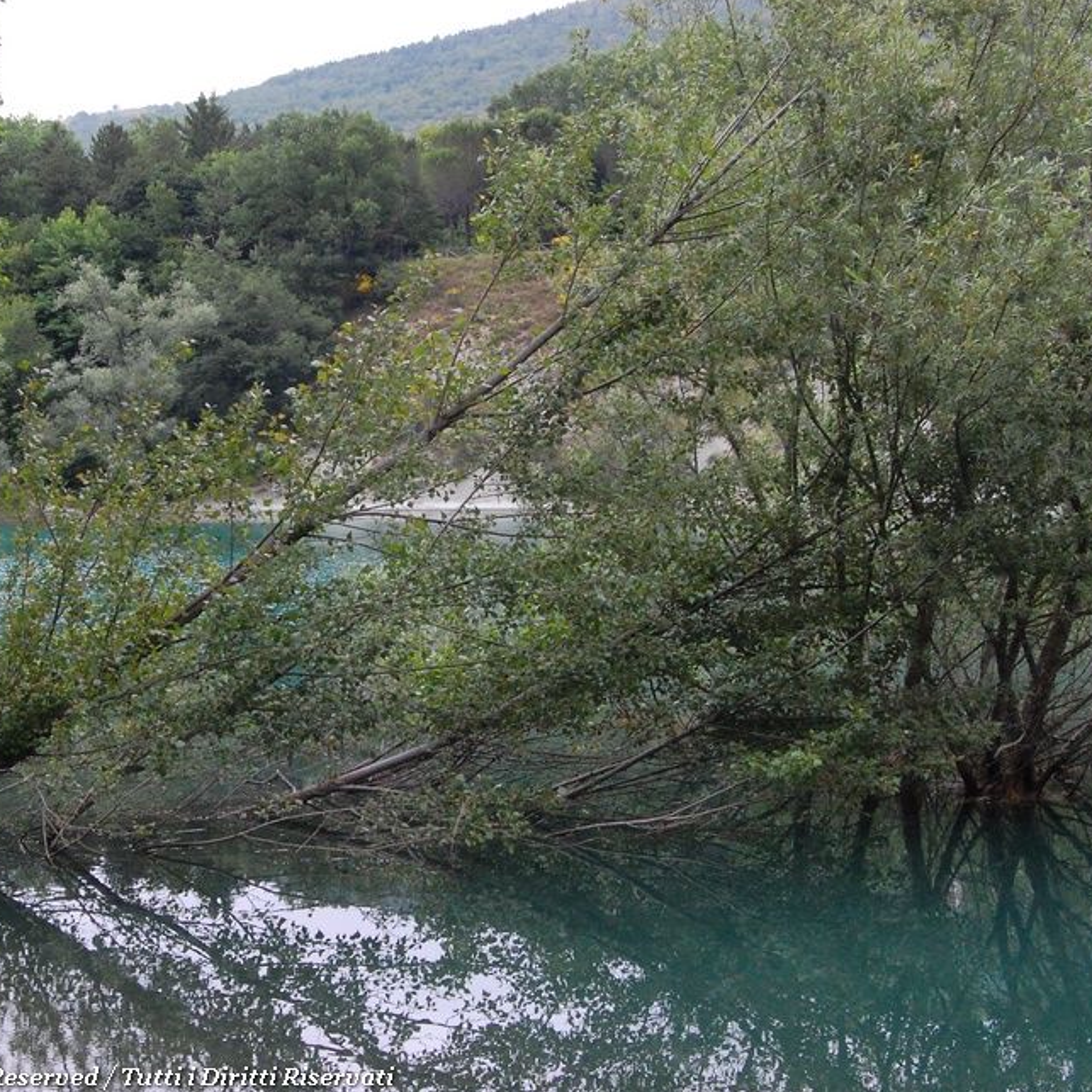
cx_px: 343
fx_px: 2213
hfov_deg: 27.5
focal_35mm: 62
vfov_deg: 27.7
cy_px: 547
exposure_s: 1/100
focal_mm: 32
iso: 1600
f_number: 14
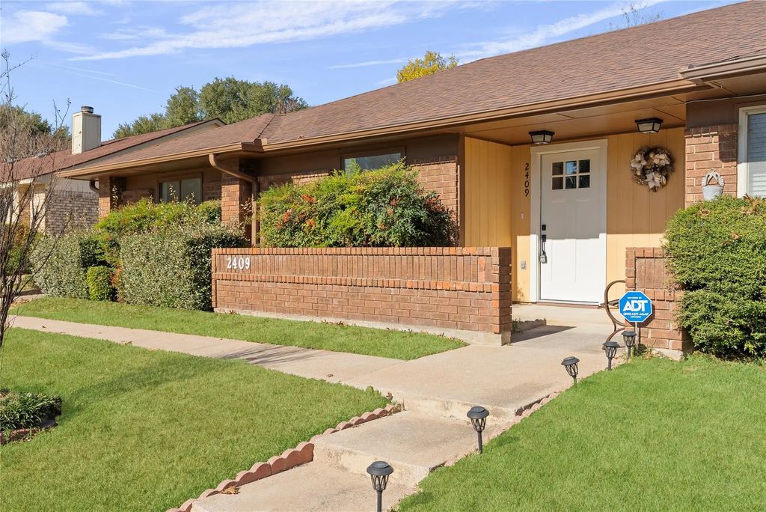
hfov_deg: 58.7
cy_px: 256
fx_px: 681
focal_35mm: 32
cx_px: 383
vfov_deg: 41.2
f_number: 7.1
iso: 100
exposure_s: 1/40
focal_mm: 32
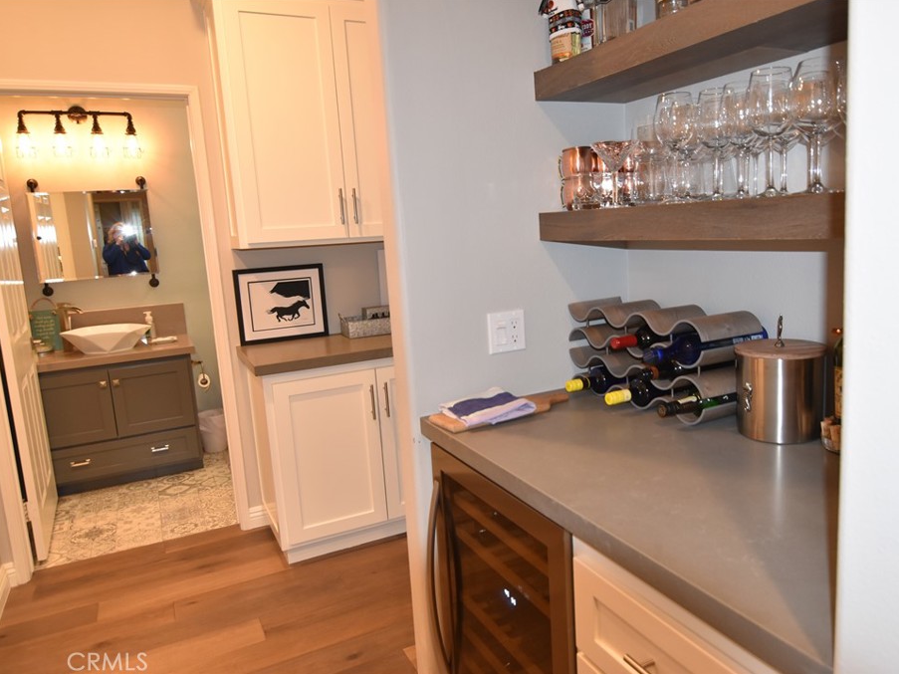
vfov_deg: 55.7
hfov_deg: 70.3
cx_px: 486
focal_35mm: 25
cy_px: 336
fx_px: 637
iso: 800
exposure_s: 1/60
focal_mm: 15
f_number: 4
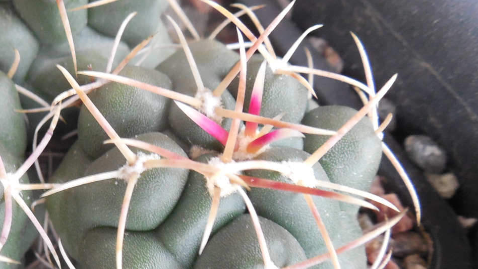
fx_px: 722
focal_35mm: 57
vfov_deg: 20.9
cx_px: 76
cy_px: 208
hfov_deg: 35.1
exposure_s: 1/10
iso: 400
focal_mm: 5.6
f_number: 3.6
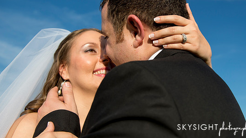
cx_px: 155
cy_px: 54
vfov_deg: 34.5
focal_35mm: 34
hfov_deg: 57.3
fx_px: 222
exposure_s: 1/2000
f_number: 4.5
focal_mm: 24
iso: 250
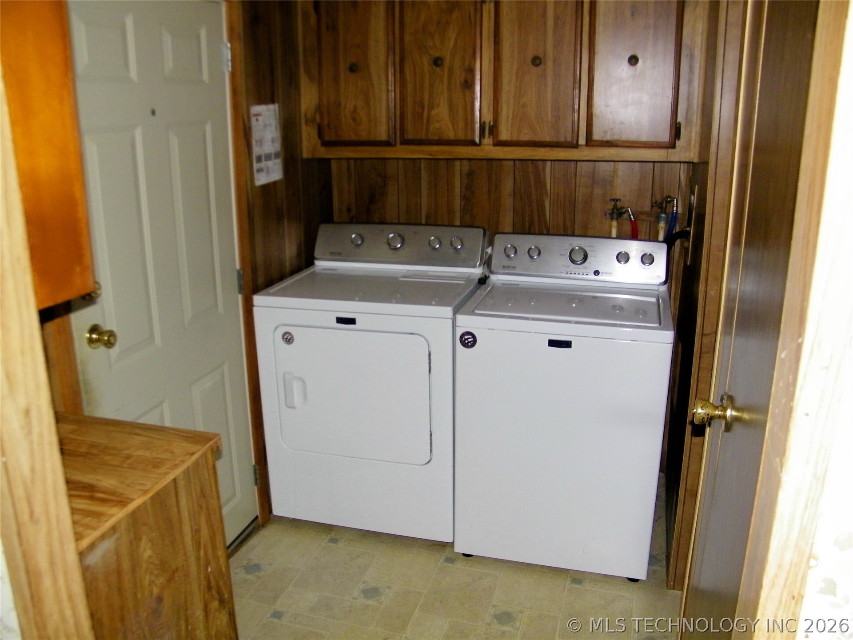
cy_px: 320
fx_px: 690
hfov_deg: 63.4
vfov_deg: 49.7
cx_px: 426
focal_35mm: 28
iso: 200
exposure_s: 1/30
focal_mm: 5
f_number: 3.5
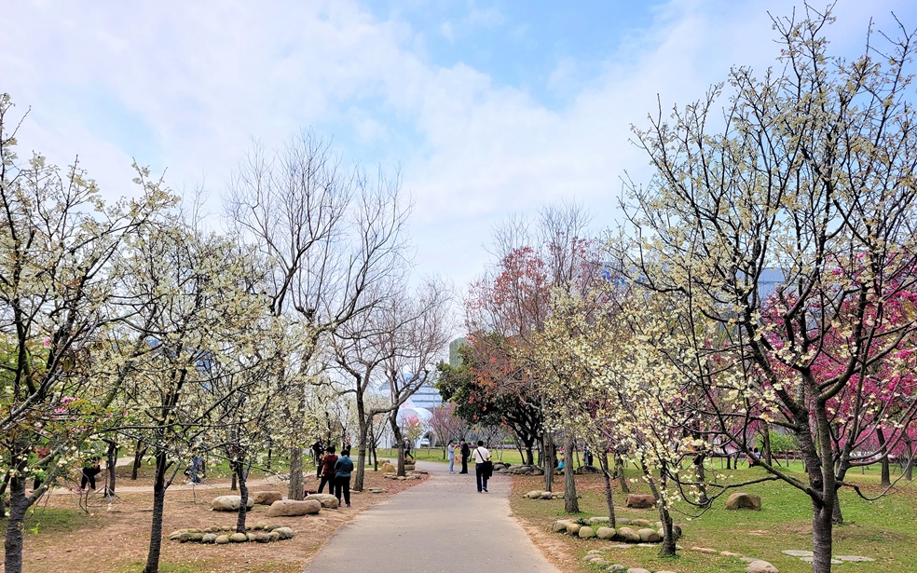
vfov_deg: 44.4
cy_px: 336
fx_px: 700
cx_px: 453
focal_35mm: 28
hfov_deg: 66.5
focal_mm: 5.4
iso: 40
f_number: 1.8
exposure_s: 1/2093
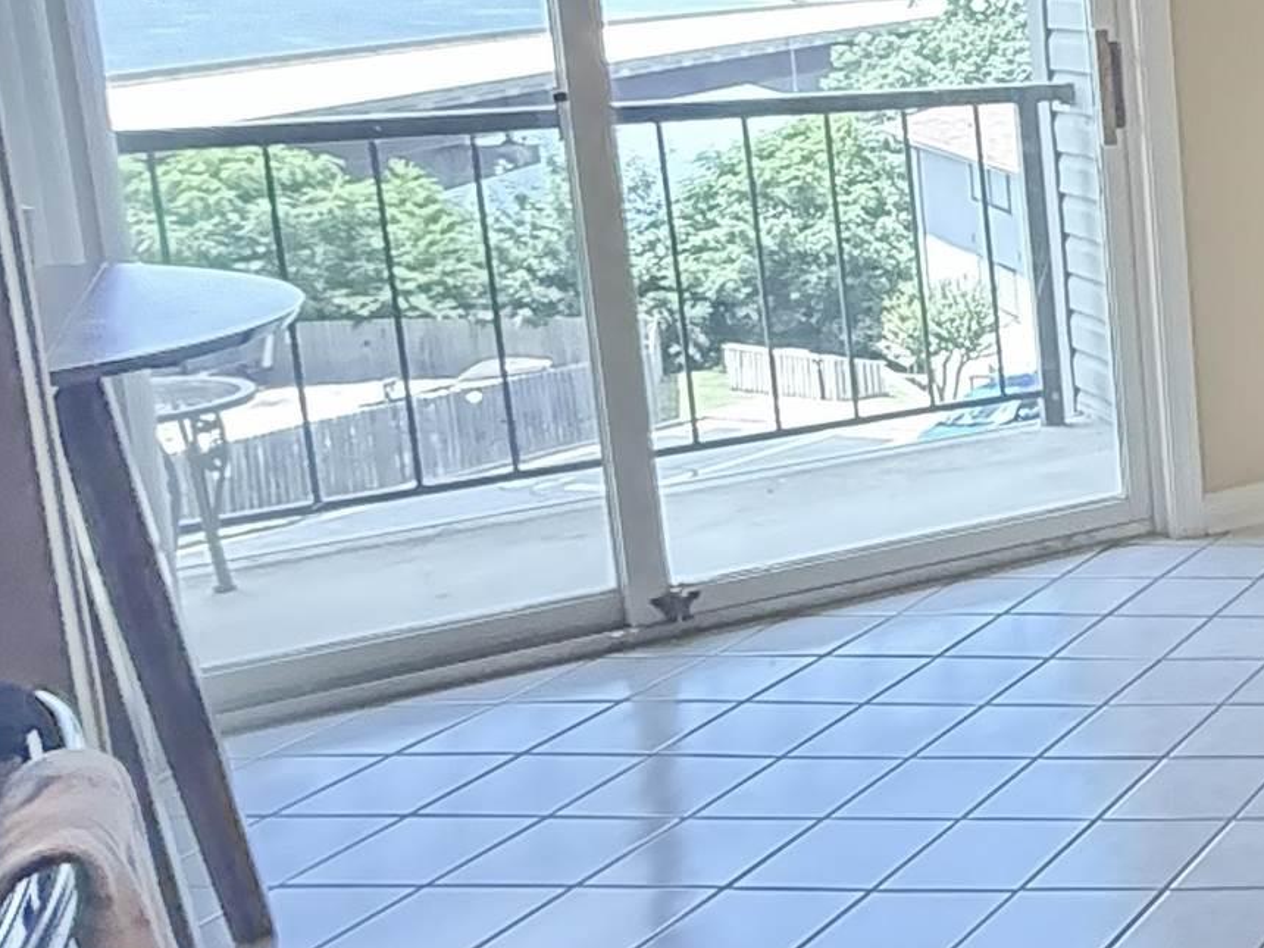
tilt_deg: -8.2
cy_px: 209
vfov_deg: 28.6
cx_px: 2152
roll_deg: -0.7
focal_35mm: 50
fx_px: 1826
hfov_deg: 23.8
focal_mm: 2.22
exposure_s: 1/120
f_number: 2.2
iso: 640
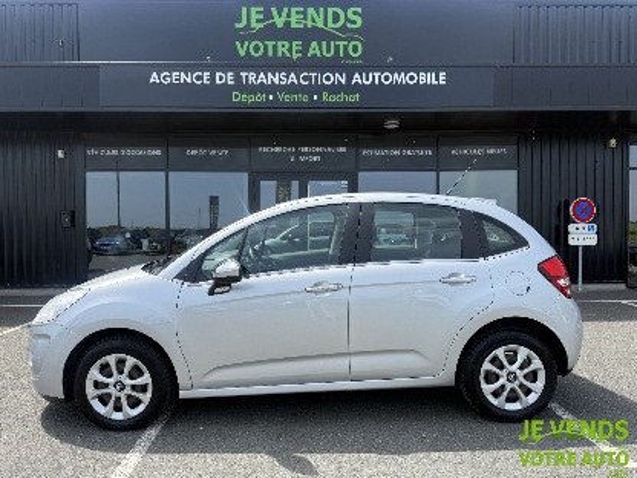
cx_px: 318
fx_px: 442
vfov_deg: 56.8
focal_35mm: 24
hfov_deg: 71.6
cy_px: 239
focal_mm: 6.76
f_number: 1.78
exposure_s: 1/3279
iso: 100
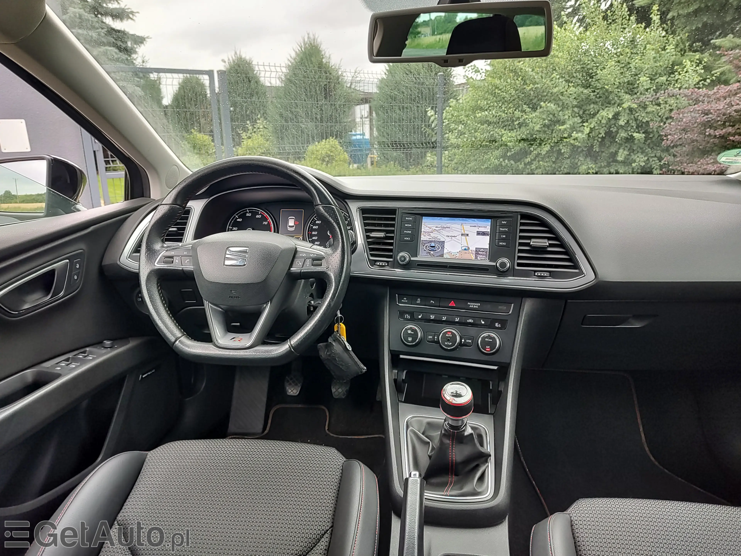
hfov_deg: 73.9
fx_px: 492
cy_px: 278
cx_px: 370
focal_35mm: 23
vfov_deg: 58.9
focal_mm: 5.56
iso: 105
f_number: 1.8
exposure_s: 1/100
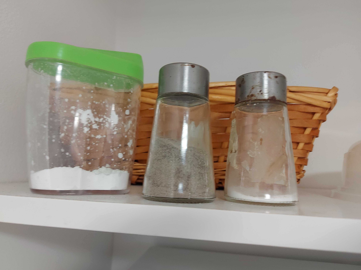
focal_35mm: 25
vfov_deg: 54.9
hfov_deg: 69.4
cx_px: 177
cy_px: 137
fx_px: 261
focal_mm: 5.23
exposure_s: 1/33
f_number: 1.8
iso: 200
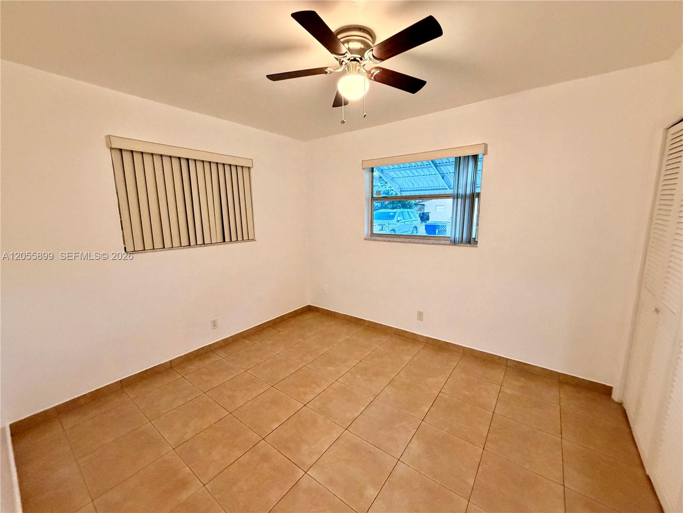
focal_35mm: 14
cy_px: 256
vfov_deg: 85.7
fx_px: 276
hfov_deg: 102.1
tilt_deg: -9.2
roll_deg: +1.4
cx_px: 342
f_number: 2.2
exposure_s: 1/60
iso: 500
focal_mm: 2.22
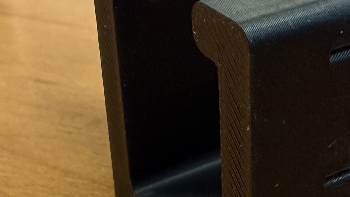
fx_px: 770
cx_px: 341
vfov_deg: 14.6
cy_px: 107
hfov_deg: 24.6
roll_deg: +0.2
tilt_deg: -28.5
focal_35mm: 83
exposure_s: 1/60
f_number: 2.2
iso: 320
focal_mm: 2.22
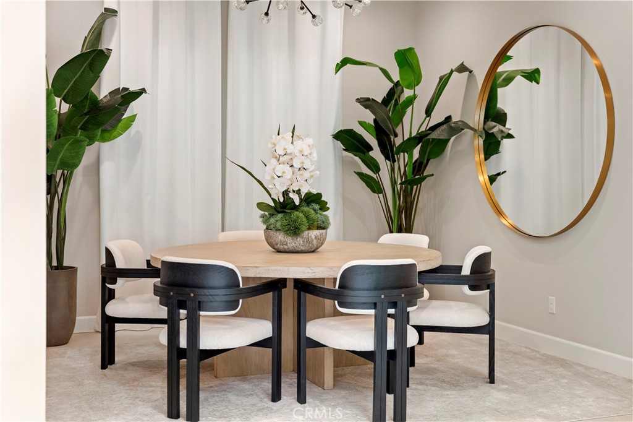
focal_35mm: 46
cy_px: 211
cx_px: 316
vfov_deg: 29.4
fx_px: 803
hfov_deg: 43.0
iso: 800
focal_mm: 45.7
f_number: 2.8
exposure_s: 1/125
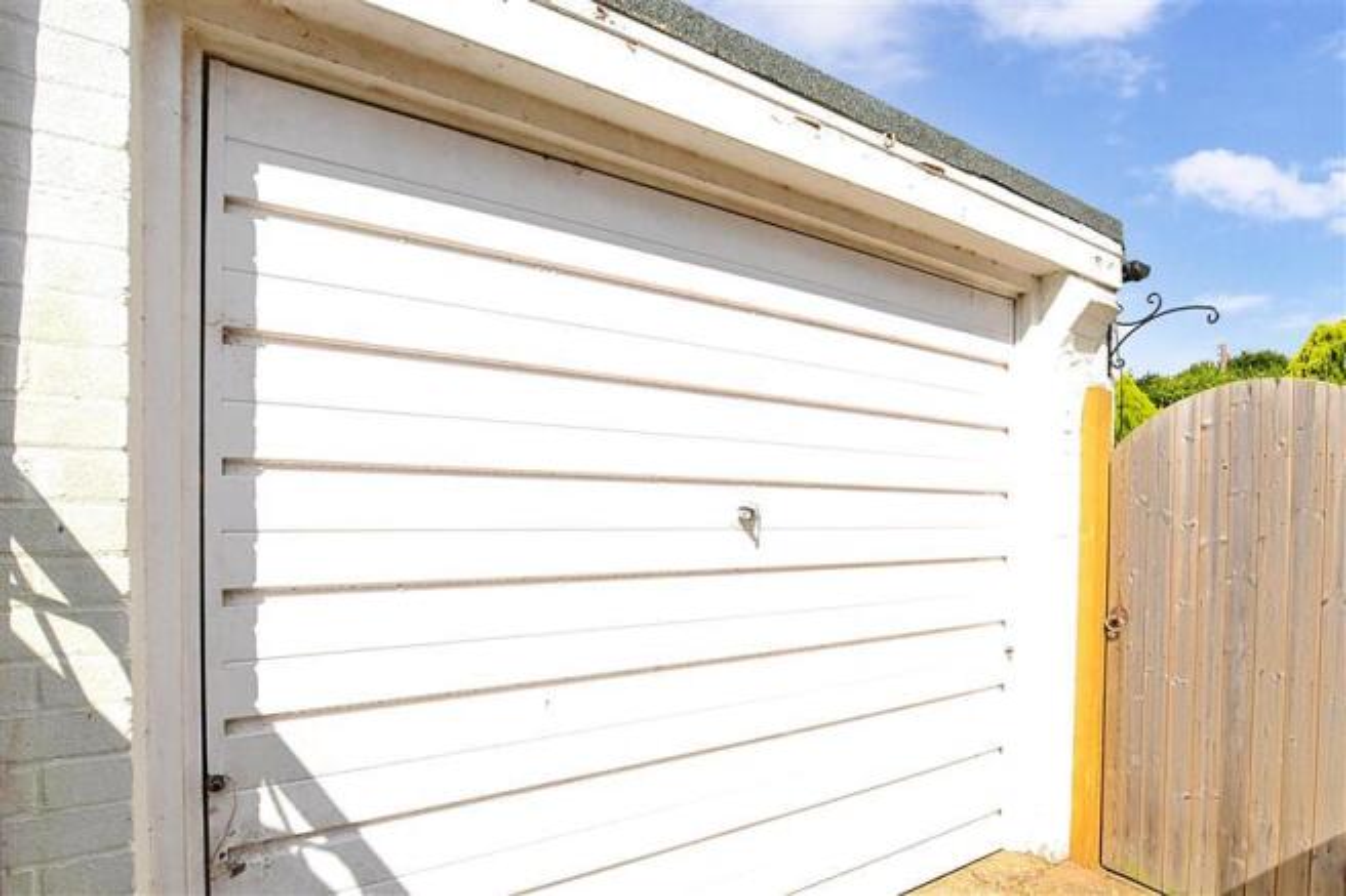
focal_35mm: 15
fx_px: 561
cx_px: 673
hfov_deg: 100.4
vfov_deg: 77.3
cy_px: 448
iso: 100
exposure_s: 1/15
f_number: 22
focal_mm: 10
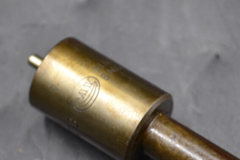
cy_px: 116
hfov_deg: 12.5
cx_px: 125
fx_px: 1100
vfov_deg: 8.3
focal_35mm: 165
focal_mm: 52
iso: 400
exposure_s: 1/40
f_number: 5.6
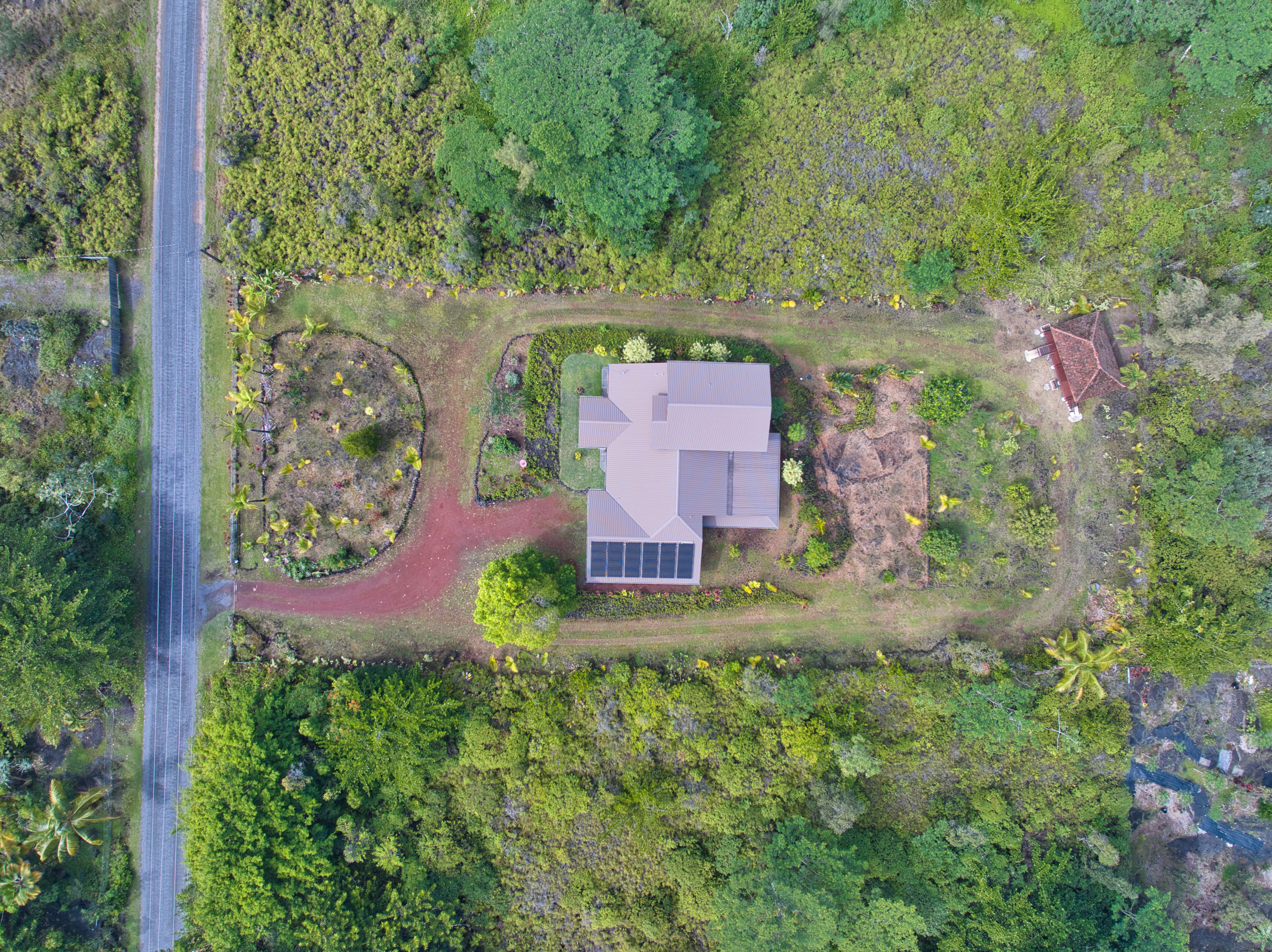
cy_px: 476
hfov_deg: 71.6
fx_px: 881
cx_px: 636
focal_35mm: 24
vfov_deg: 56.8
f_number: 4
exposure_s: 1/500
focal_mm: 12.29
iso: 100
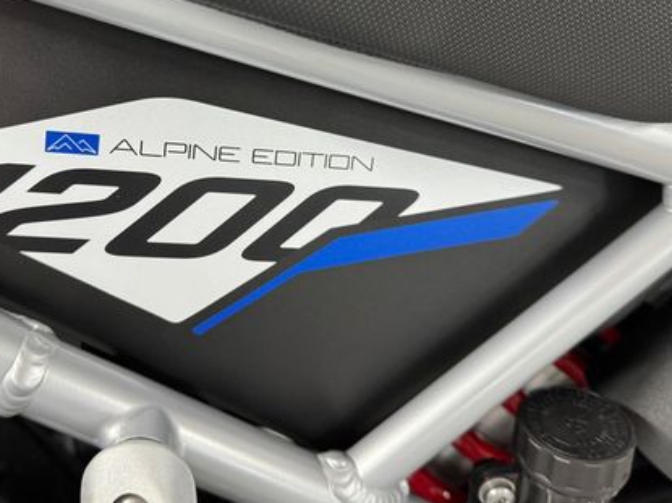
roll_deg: +4.7
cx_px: 261
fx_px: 718
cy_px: 147
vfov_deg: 38.0
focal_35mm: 37
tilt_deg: -22.2
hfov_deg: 49.8
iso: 320
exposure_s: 1/50
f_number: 1.78
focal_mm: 6.76
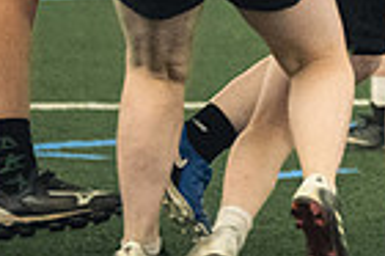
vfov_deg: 1.1
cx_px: 605
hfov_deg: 1.7
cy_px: -248
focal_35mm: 1246
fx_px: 13310
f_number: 2.8
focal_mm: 200
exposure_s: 1/500
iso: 11400
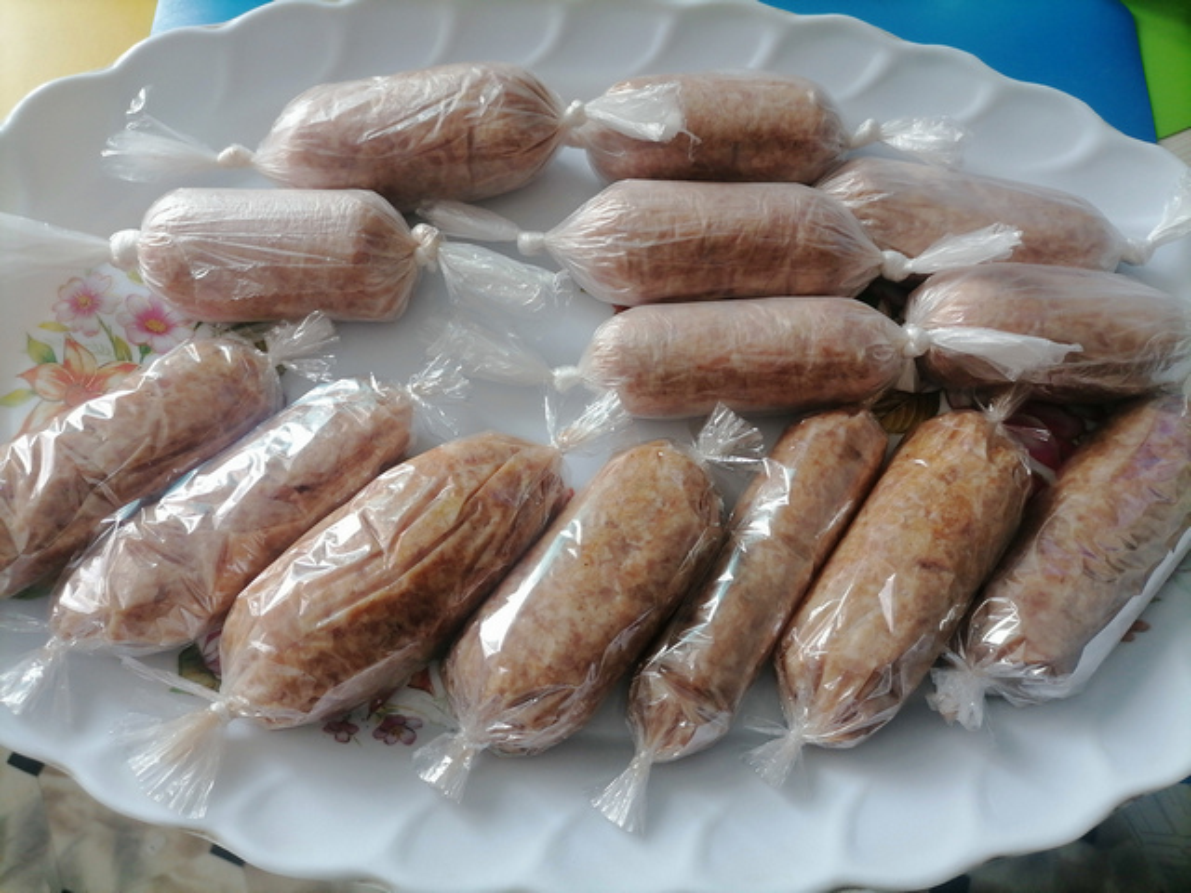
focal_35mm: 26
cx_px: 596
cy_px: 446
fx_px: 895
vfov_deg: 53.1
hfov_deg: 67.3
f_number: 1.8
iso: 64
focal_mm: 5.4
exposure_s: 1/50
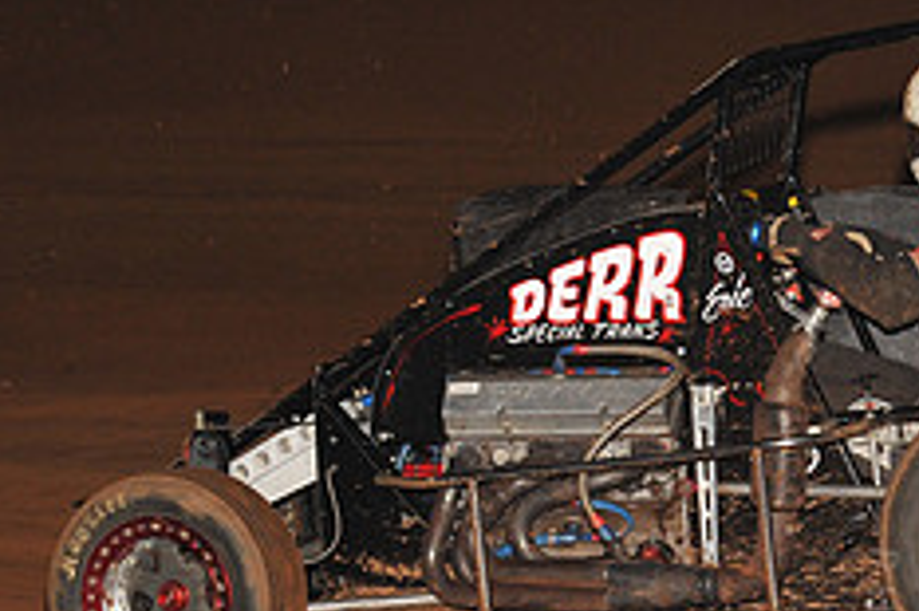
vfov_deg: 5.3
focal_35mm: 261
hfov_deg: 7.8
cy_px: 221
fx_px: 6658
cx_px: 1104
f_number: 6.3
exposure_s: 1/320
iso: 1250
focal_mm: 105
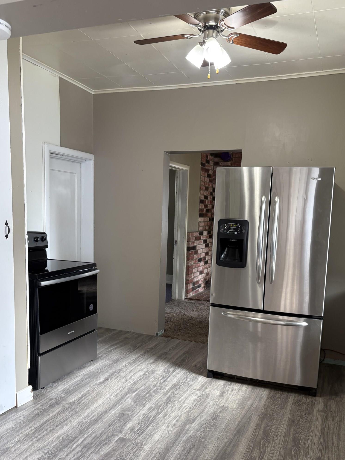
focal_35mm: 30
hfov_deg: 46.7
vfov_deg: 59.7
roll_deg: -2.5
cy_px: 262
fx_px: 399
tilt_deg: -6.6
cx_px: 189
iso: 125
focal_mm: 5.96
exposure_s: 1/60
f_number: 1.6
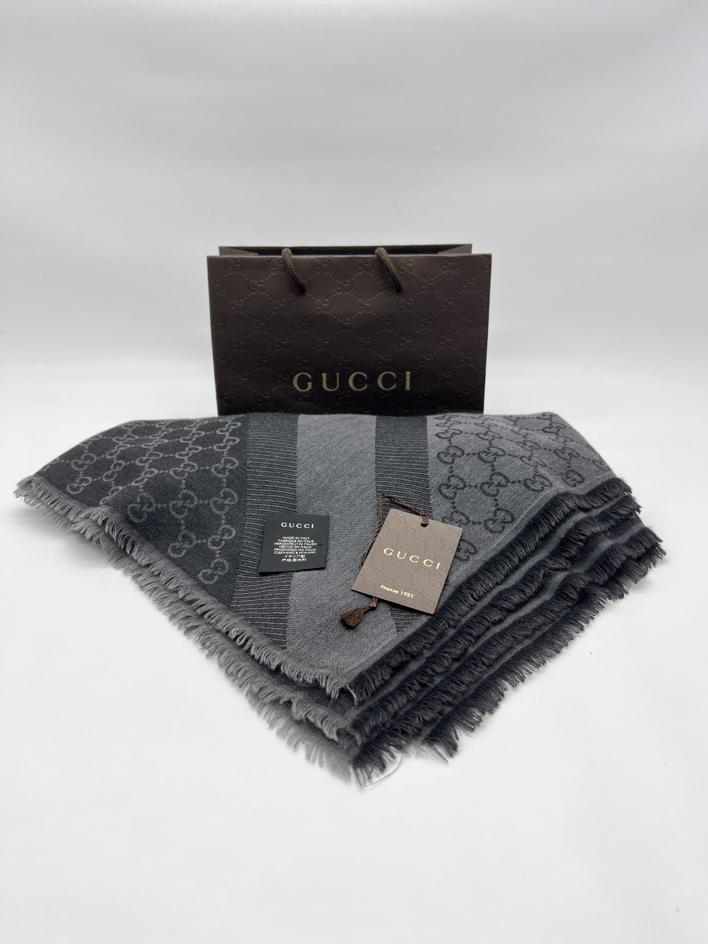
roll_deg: +0.2
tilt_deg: -22.7
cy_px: 472
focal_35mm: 26
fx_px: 709
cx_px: 354
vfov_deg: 67.3
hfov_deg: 53.1
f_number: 1.5
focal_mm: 5.7
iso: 32
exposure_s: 1/118
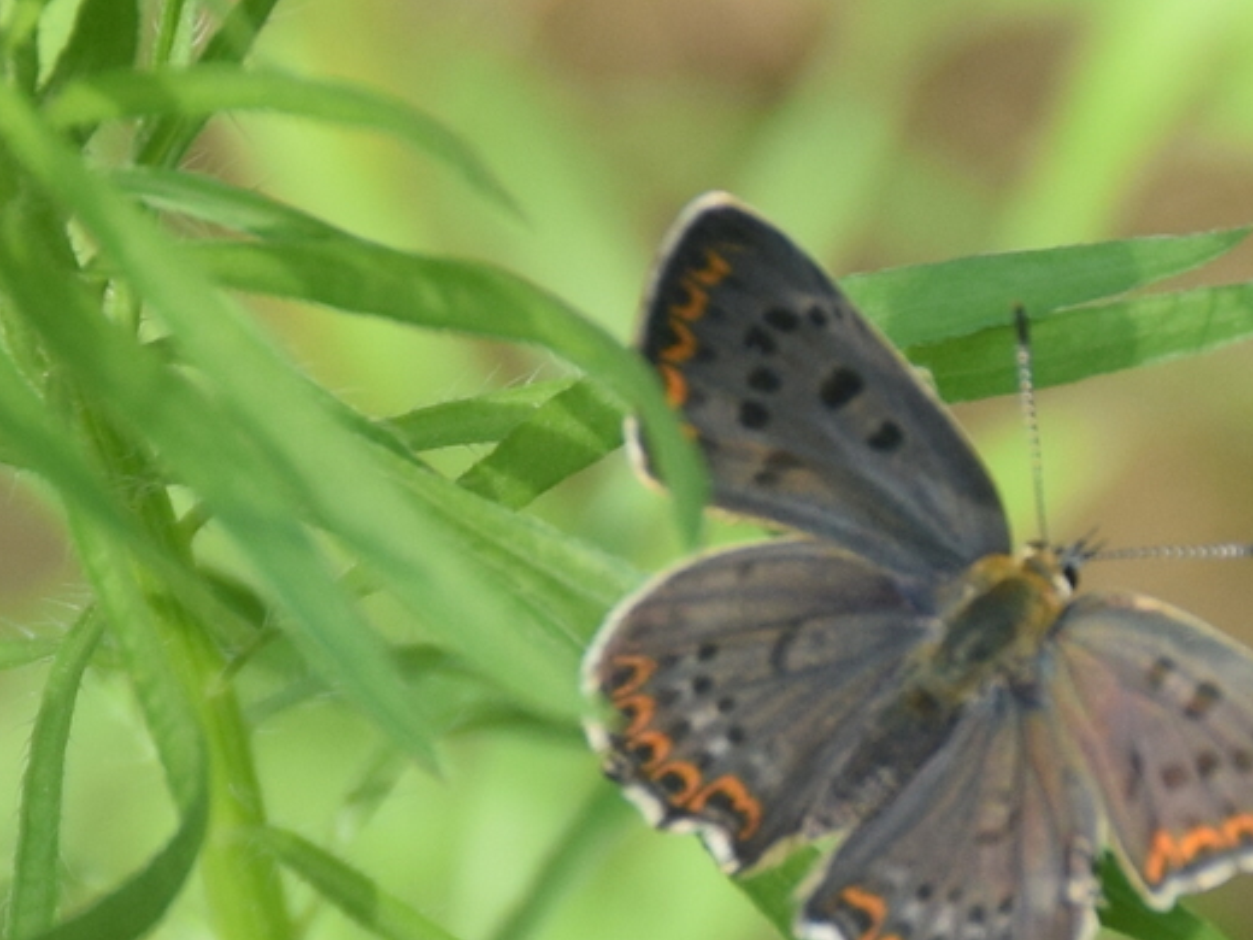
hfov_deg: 6.6
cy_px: 644
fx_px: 10787
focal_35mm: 298
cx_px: 812
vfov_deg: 5.0
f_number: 7.1
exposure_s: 1/320
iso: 320
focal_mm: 112
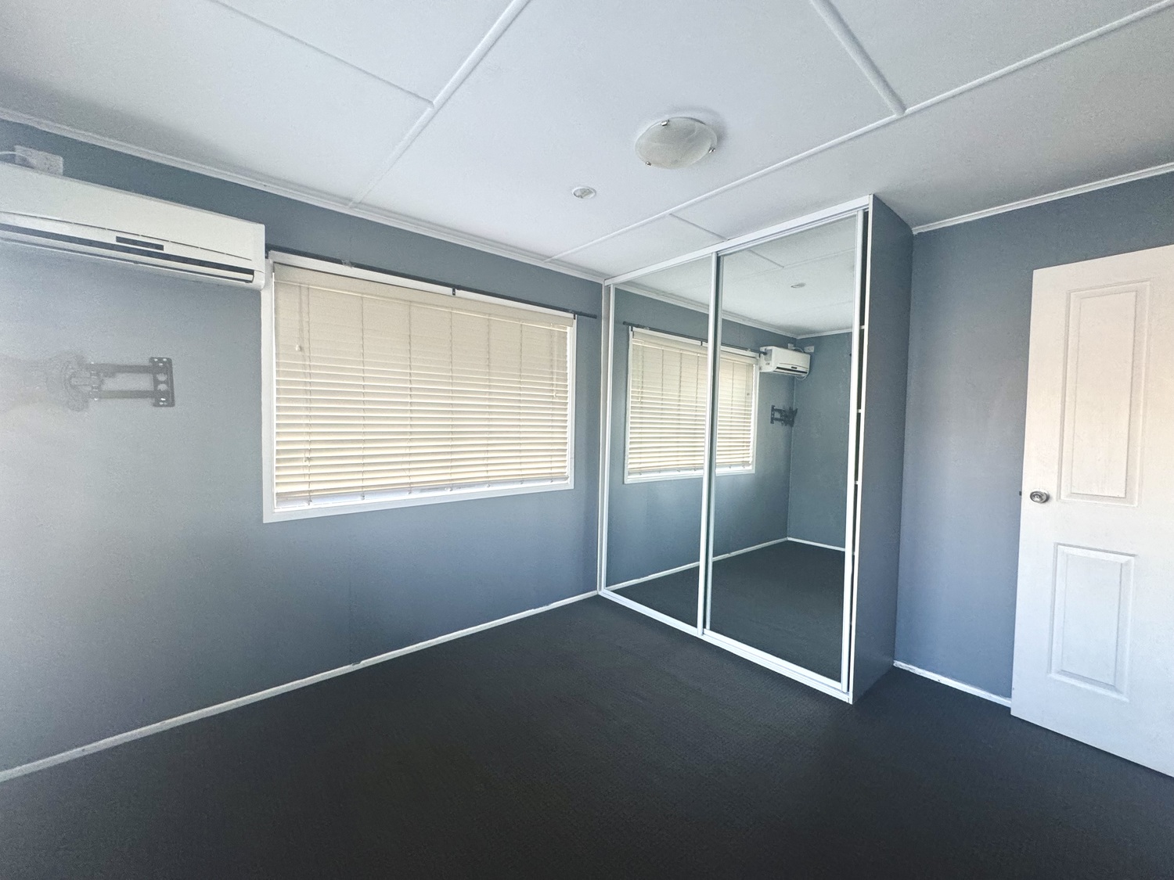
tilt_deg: -1.2
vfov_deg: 85.7
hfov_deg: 102.1
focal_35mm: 14
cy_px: 440
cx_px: 587
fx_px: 475
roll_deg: -0.2
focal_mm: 2.22
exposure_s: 1/50
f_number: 2.2
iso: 200
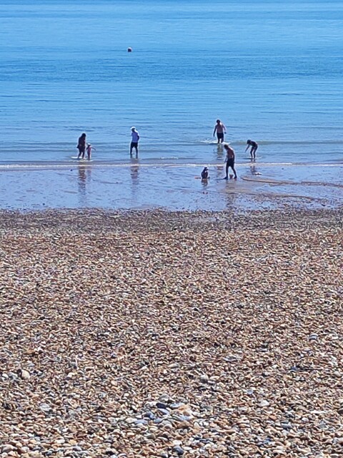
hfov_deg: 56.8
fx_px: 317
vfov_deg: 71.6
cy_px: 229
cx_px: 172
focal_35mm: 24
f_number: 1.89
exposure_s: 1/954
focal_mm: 5.89
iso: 50
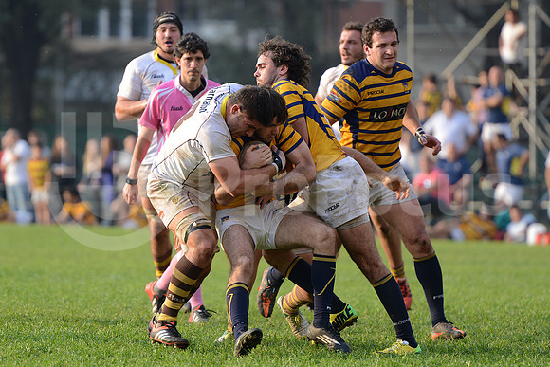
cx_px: 275
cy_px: 184
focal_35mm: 270
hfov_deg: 7.6
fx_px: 4126
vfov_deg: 5.1
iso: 500
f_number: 4
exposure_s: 1/640
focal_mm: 270
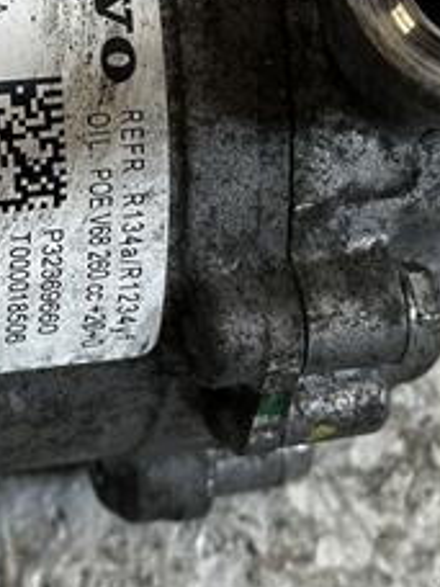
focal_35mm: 135
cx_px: 134
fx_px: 2288
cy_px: 23
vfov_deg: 14.4
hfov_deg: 11.0
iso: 100
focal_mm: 6.86
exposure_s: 1/100
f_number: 1.78
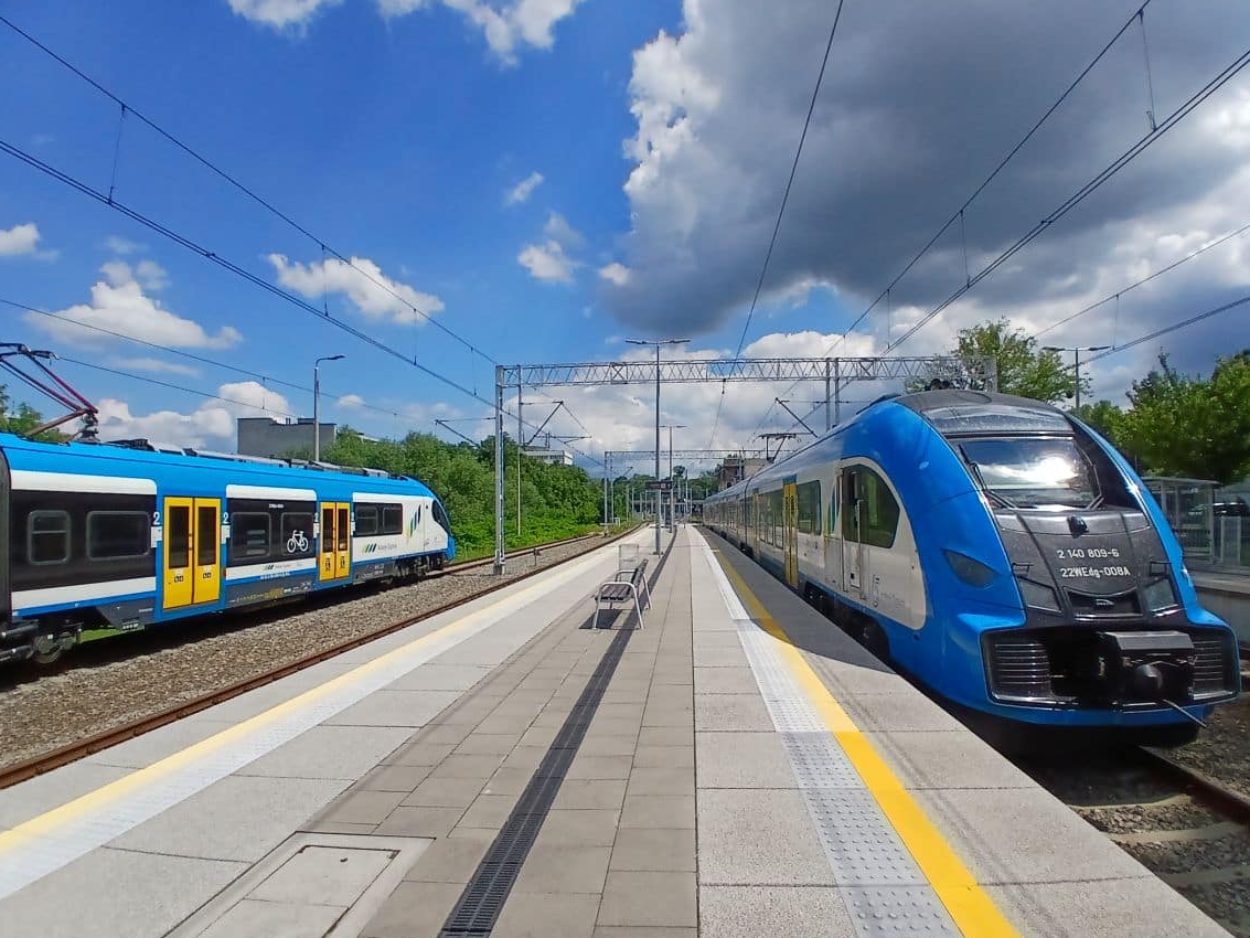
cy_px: 488
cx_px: 640
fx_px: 650
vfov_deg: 71.6
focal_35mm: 18
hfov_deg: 87.7
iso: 50
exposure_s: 1/2304
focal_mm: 1.4
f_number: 2.2
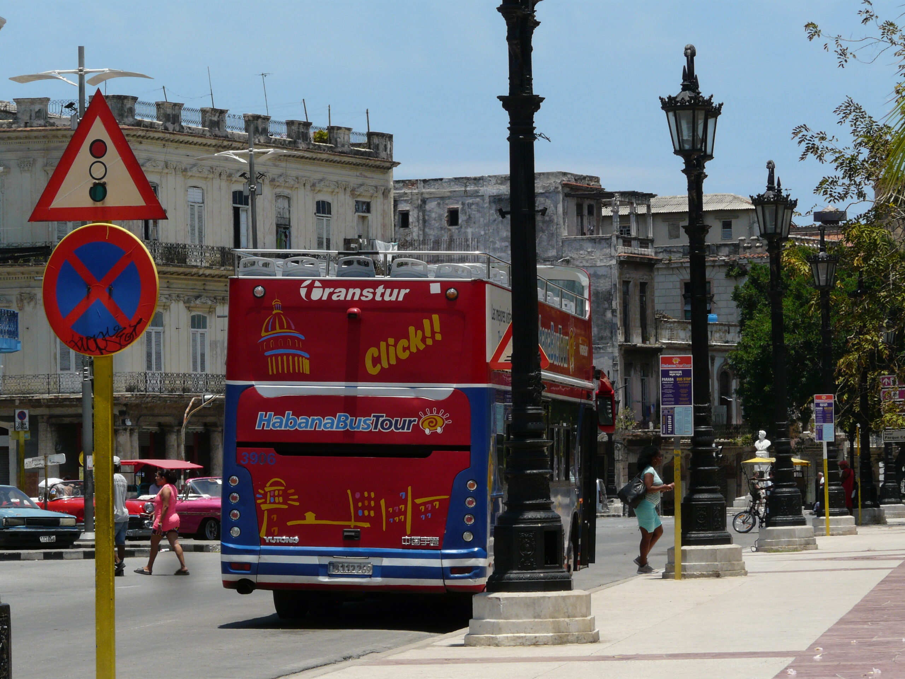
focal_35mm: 157
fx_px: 4105
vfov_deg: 9.5
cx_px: 452
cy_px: 340
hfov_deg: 12.6
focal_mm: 25.9
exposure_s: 1/400
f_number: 6.3
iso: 100
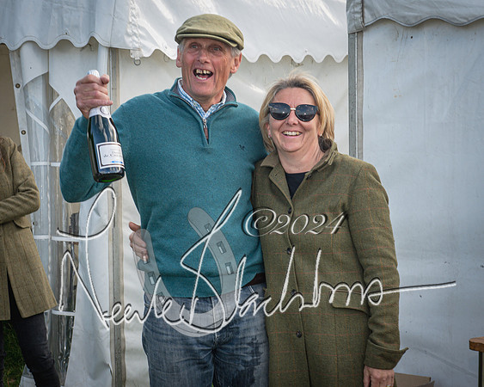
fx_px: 1258
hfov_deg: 21.7
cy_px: 194
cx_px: 290
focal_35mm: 88
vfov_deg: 17.5
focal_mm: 52
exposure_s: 1/60
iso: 200
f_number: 9
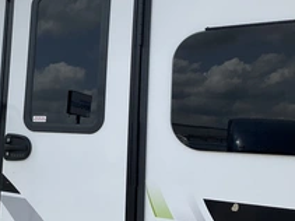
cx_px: 38
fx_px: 468
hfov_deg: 33.4
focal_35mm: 55
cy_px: 98
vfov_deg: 26.5
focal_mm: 3
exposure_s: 1/2141
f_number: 1.8
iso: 25
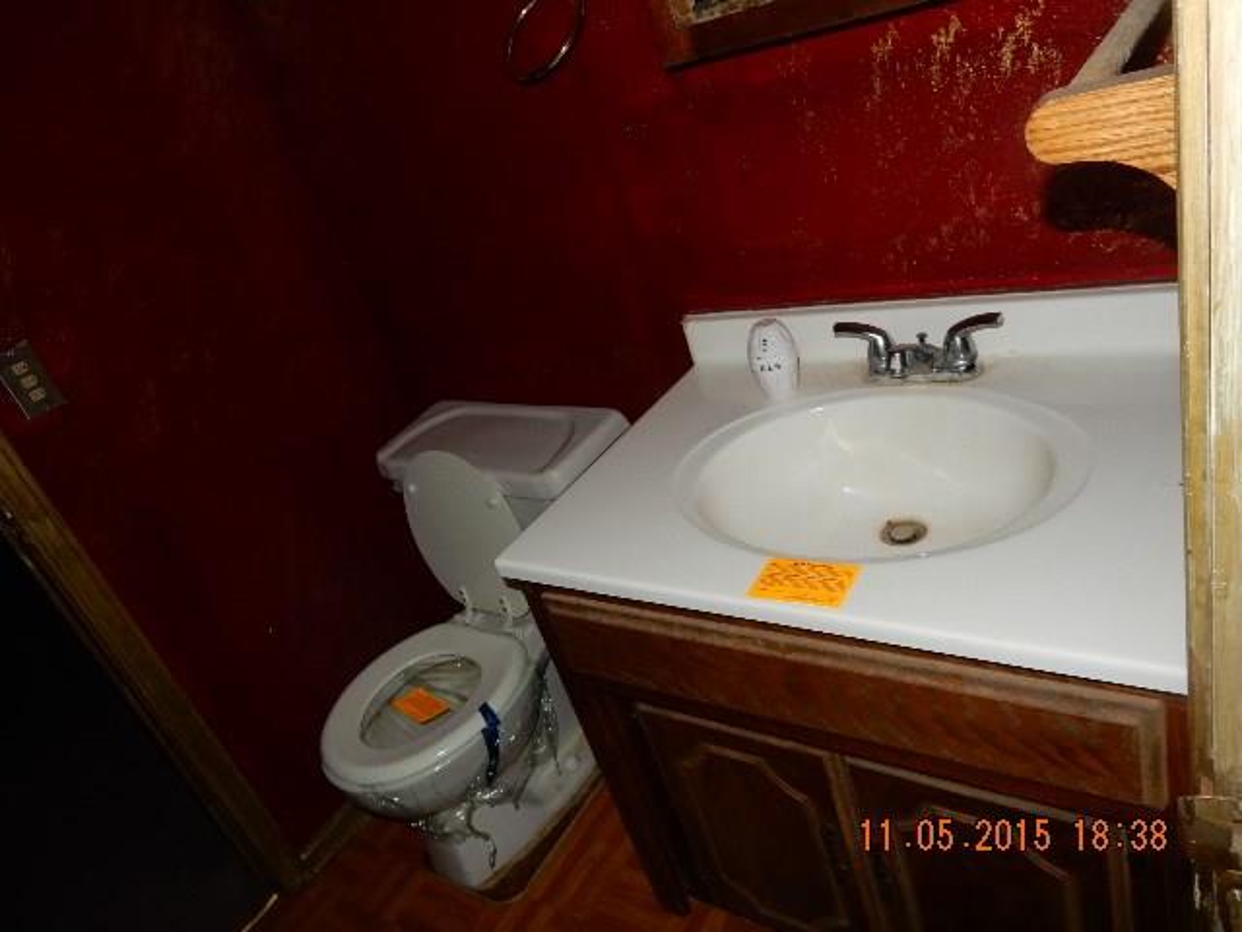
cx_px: 621
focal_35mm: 25
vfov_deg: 54.9
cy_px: 466
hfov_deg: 69.4
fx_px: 897
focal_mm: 4.5
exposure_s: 1/30
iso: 200
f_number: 3.7
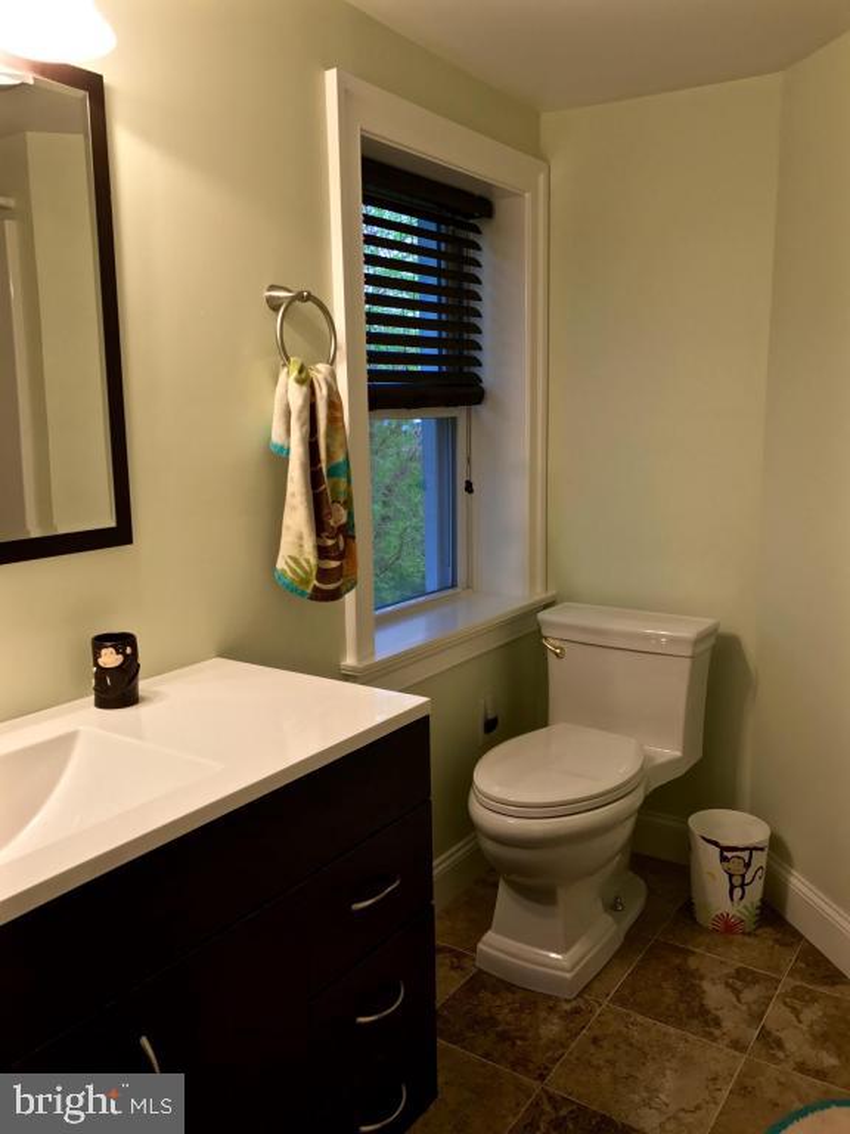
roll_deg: +0.9
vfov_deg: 63.4
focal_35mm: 28
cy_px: 567
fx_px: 917
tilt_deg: -8.5
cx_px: 425
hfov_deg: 49.7
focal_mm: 3.99
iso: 20
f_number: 1.8
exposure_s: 1/30
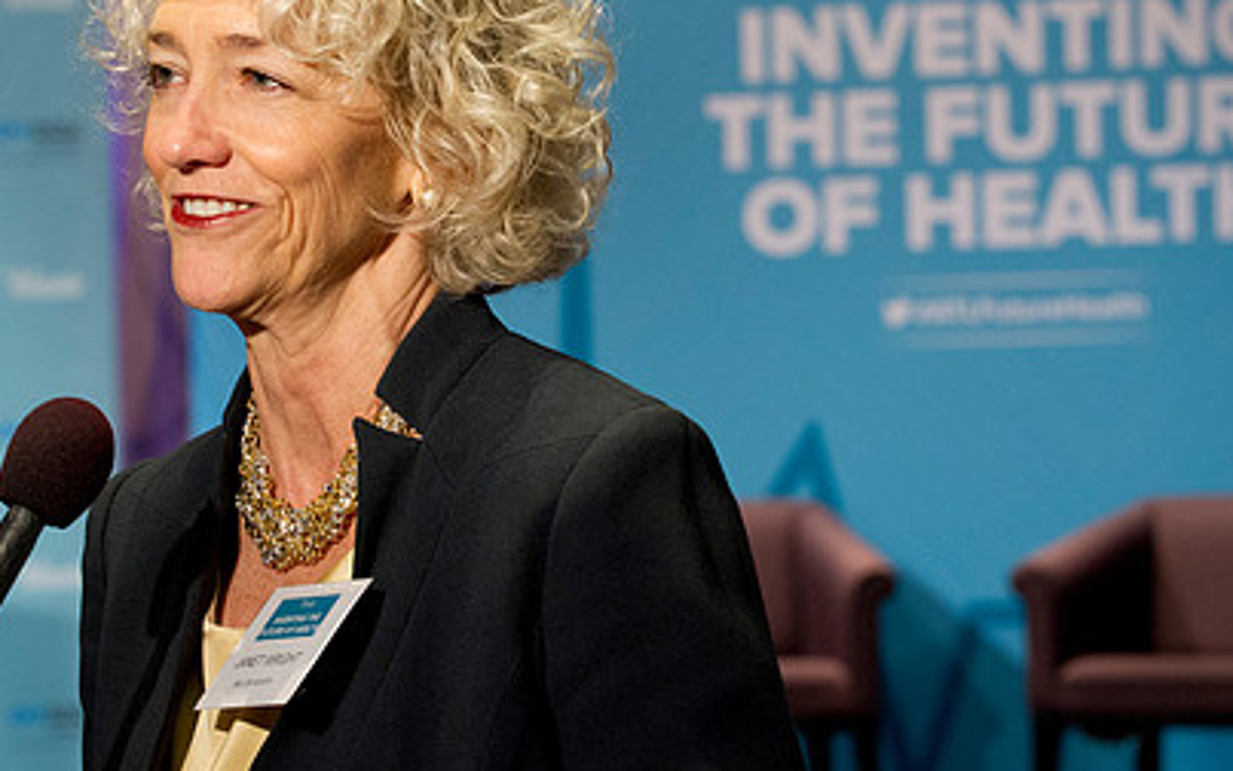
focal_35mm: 126
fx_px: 4235
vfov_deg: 10.4
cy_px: 269
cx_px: 535
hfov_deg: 16.6
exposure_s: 1/125
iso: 2500
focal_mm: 86
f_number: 5
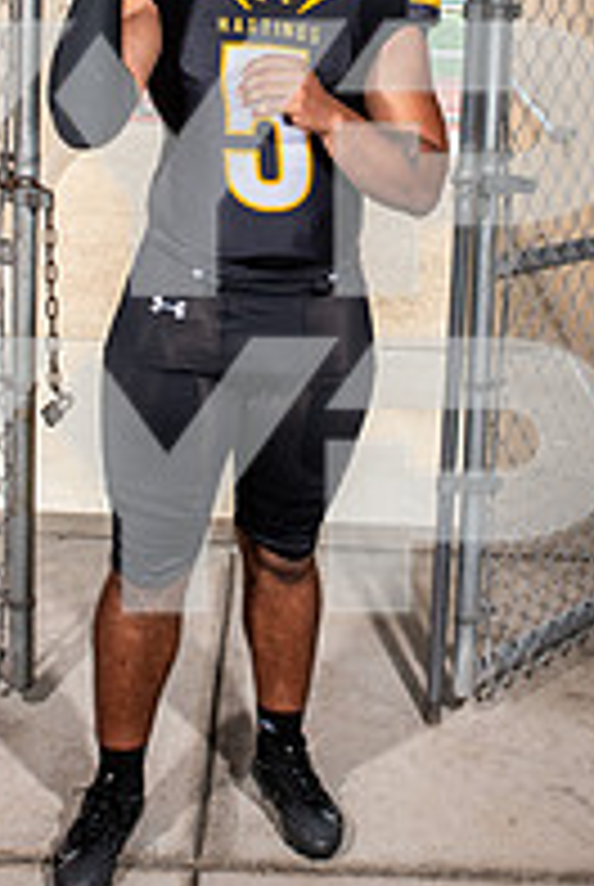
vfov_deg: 27.1
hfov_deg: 18.7
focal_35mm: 73
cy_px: 162
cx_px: 284
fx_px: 1800
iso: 160
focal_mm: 32
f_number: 7.1
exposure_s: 1/400
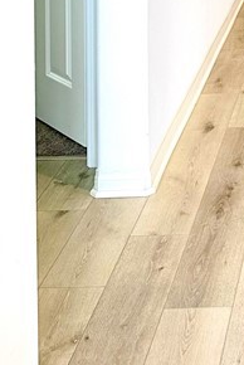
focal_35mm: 88
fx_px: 892
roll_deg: -0.5
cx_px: 402
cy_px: -219
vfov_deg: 19.4
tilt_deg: +0.0
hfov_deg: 14.2
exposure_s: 1/166
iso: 100
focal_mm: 6.86
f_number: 1.78
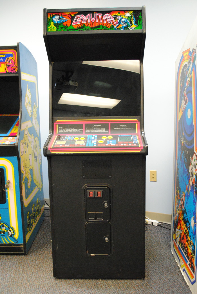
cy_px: 147
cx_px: 98
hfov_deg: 37.0
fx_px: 295
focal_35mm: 36
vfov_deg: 53.1
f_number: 4
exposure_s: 1/25
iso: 1600
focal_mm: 24
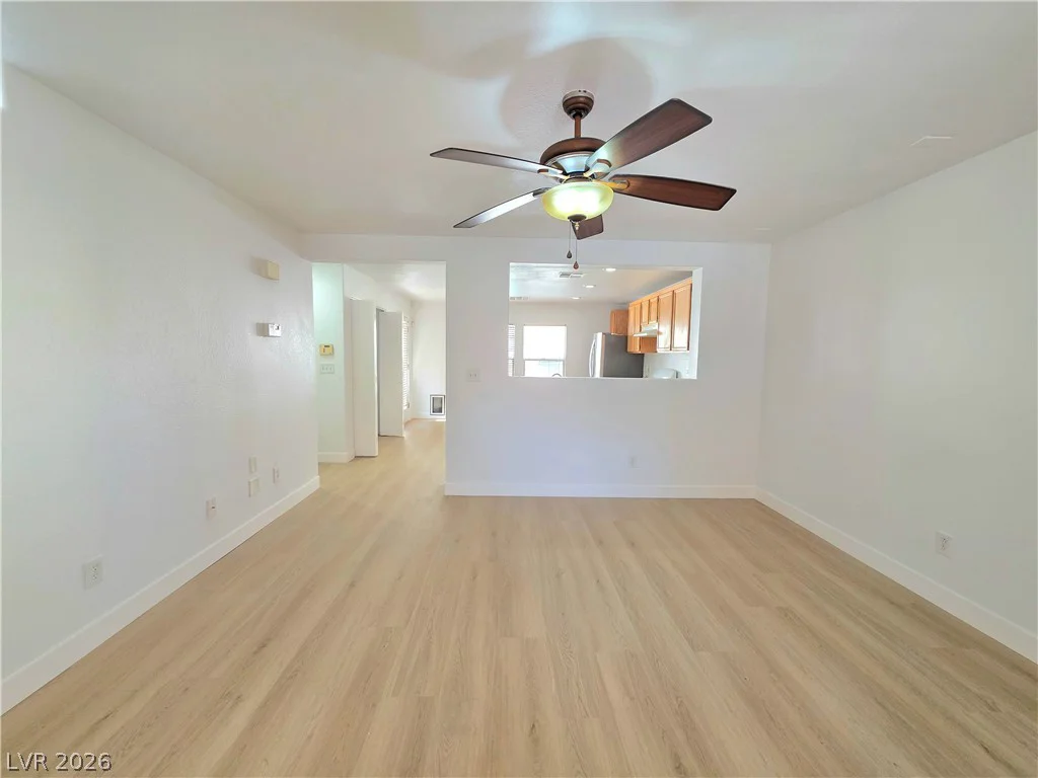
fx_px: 390
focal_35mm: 13
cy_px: 389
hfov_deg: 106.2
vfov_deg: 89.9
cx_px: 519
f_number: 1.9
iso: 250
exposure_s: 1/60.2
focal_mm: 2.2
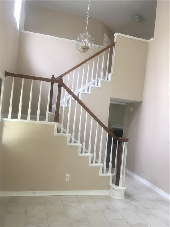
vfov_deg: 61.7
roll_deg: -5.0
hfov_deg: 48.2
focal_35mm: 29
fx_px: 190
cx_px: 85
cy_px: 114
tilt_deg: +0.9
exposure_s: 1/30
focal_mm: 4.15
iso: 40
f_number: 2.2
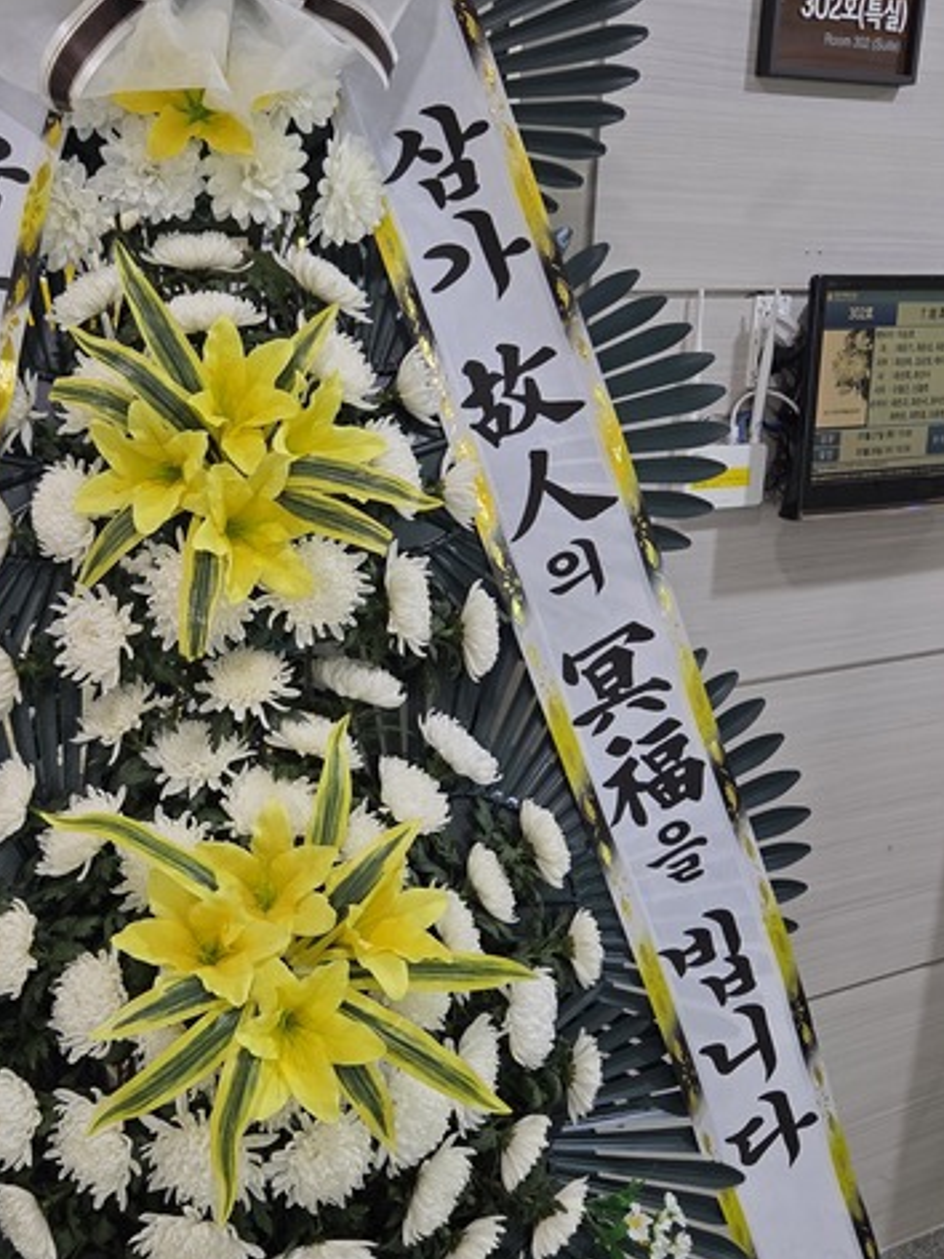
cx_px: 259
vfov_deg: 47.8
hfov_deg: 36.1
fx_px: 1418
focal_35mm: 39
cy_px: 667
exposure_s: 1/120
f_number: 1.8
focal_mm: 5.4
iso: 160
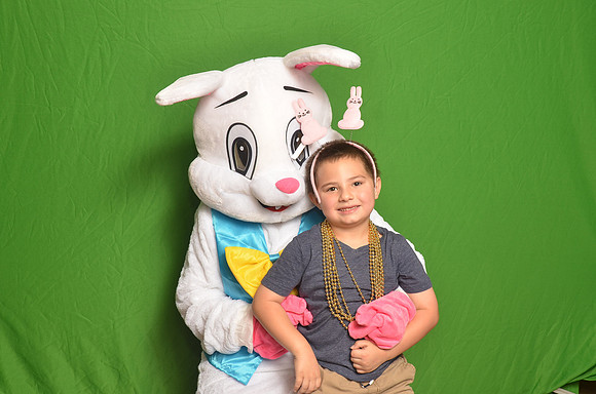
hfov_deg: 45.0
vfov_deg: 30.7
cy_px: 197
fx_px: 719
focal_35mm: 44
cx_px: 298
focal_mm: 29
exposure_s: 1/60
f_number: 6.3
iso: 200
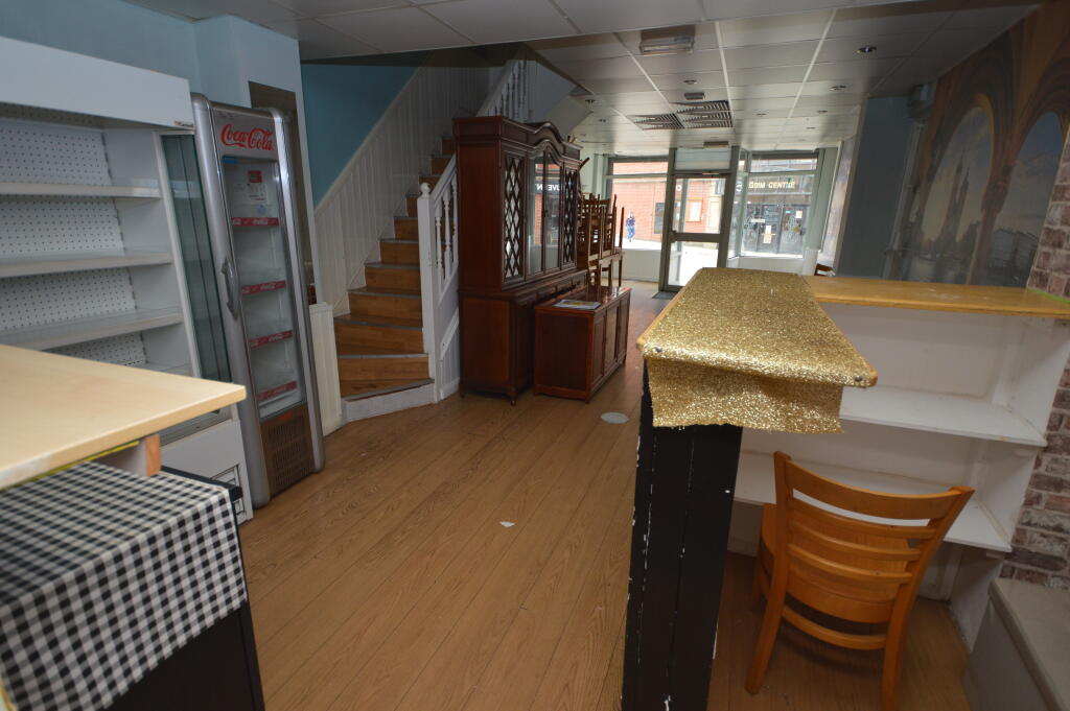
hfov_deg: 92.5
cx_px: 535
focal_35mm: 17
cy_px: 356
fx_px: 512
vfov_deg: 69.6
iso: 400
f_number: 4.2
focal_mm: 11.5
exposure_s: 1/200
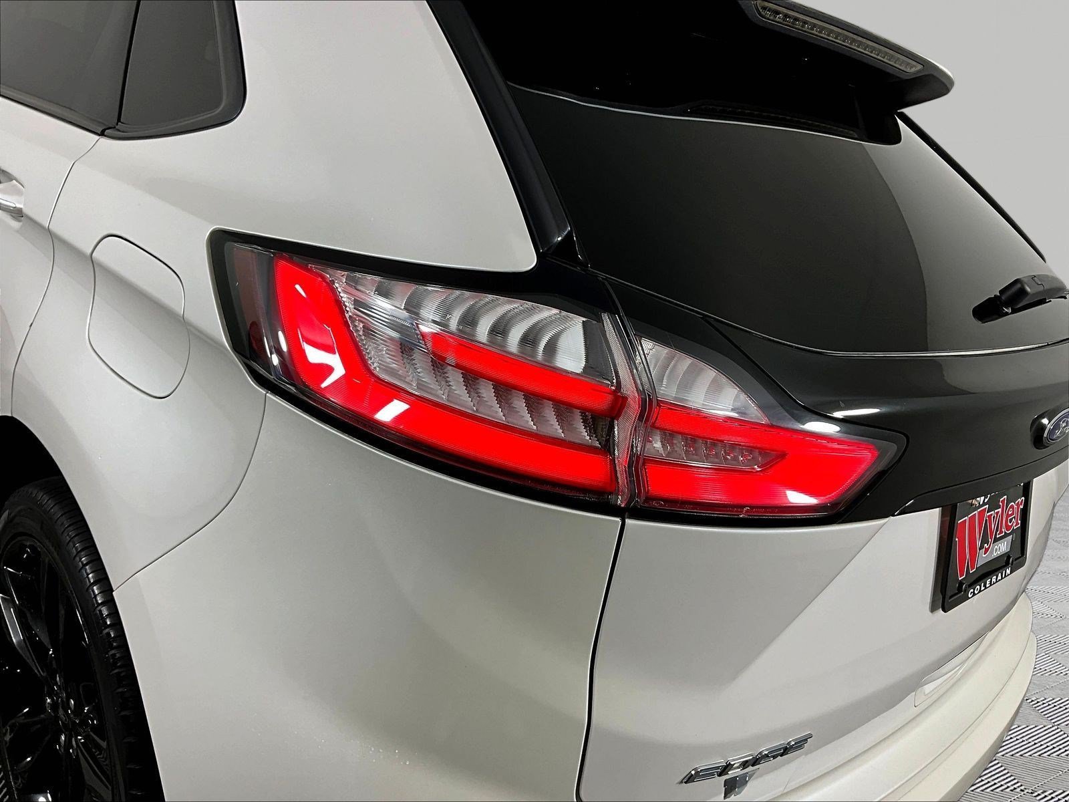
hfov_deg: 61.7
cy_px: 401
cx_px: 534
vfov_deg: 48.2
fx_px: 896
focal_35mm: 29
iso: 16
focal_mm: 3
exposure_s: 1/120
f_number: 1.8
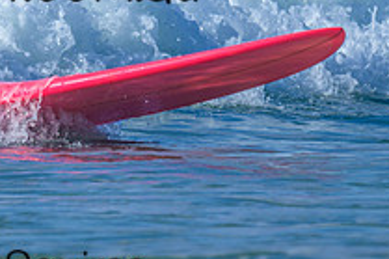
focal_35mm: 3059
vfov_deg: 0.4
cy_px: -46
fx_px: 33027
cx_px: -72
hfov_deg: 0.7
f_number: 6.3
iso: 110
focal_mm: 800
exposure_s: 1/1000
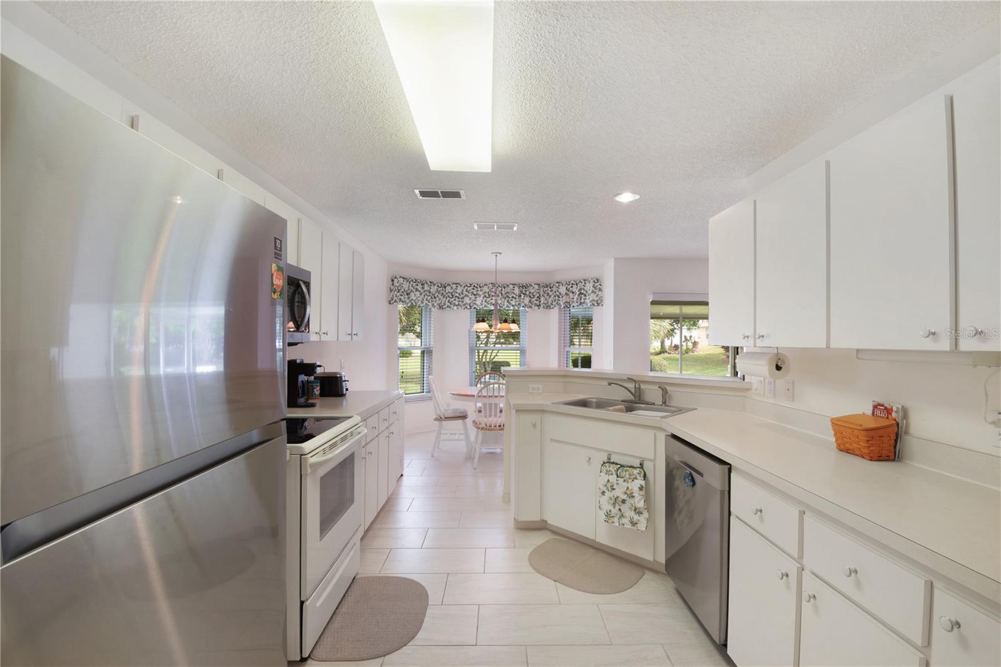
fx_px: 417
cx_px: 500
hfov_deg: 100.4
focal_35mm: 15
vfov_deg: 77.3
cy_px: 334
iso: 250
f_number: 9
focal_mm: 10
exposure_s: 1/15
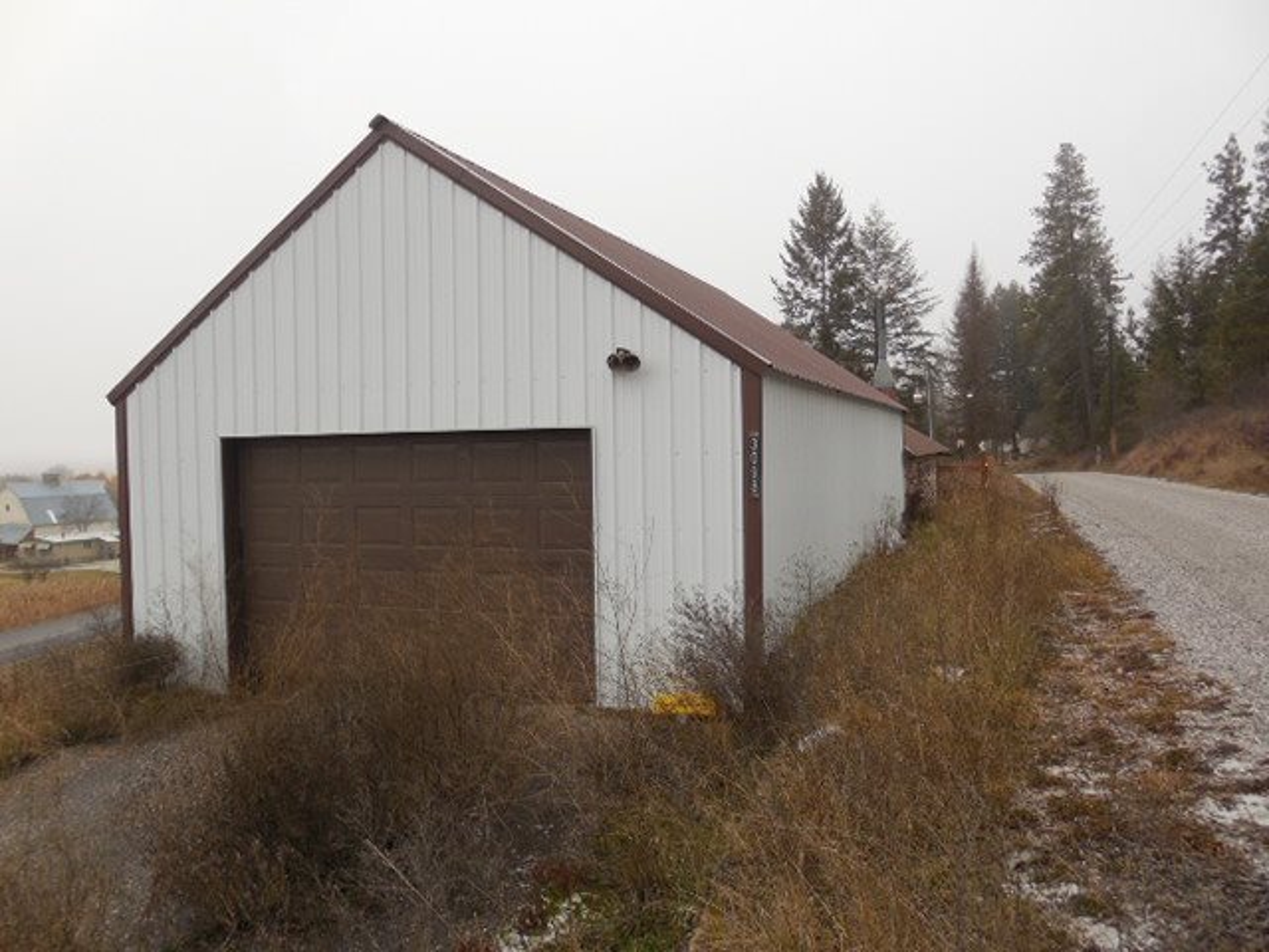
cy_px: 476
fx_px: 953
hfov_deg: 67.3
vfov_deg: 53.1
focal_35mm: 26
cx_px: 634
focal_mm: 4.6
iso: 250
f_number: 3.5
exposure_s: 1/250
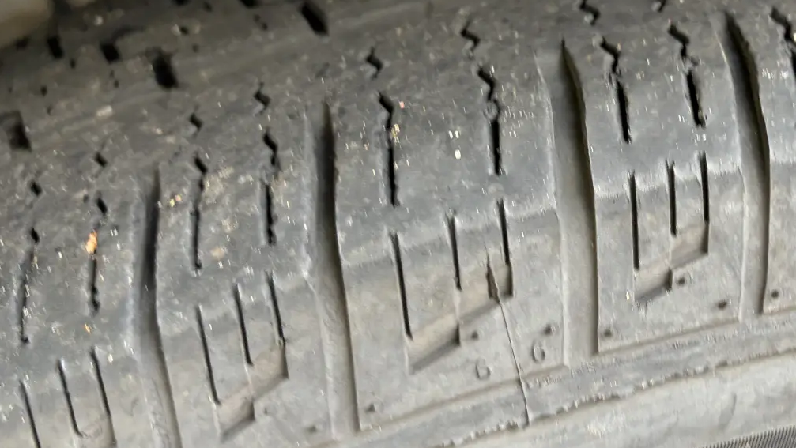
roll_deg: +3.1
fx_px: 1140
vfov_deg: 22.2
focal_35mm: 54
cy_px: 232
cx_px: 644
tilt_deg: -26.7
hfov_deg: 37.1
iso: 160
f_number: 1.6
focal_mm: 5.96
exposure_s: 1/60
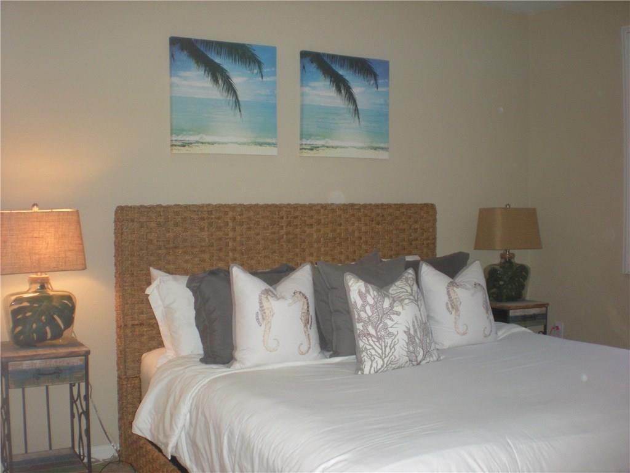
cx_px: 315
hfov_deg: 49.0
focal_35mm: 38
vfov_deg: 37.7
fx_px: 692
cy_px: 236
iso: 252
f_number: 3.1
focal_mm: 6.3
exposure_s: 1/60
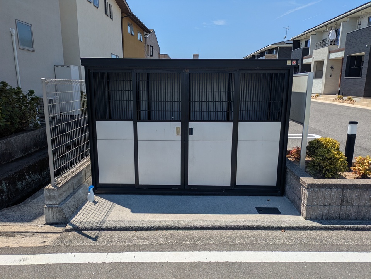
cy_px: 140
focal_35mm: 25
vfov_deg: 54.9
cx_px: 186
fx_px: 268
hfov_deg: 69.4
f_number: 1.89
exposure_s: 1/2959
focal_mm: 5.43
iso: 46
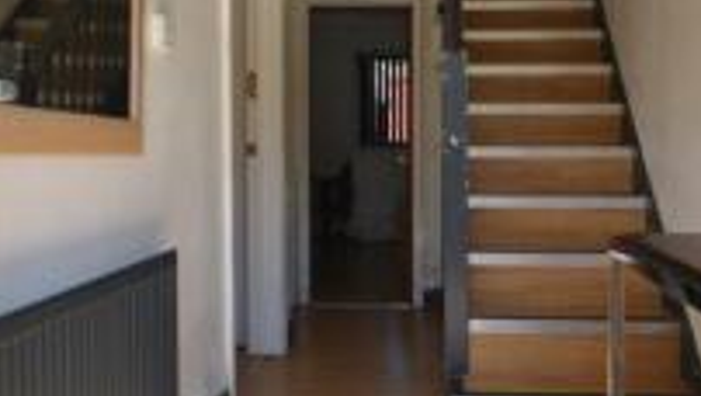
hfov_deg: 52.7
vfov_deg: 32.1
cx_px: 479
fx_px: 688
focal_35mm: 37
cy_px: 203
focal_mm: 10
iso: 220
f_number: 5.6
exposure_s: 1/125
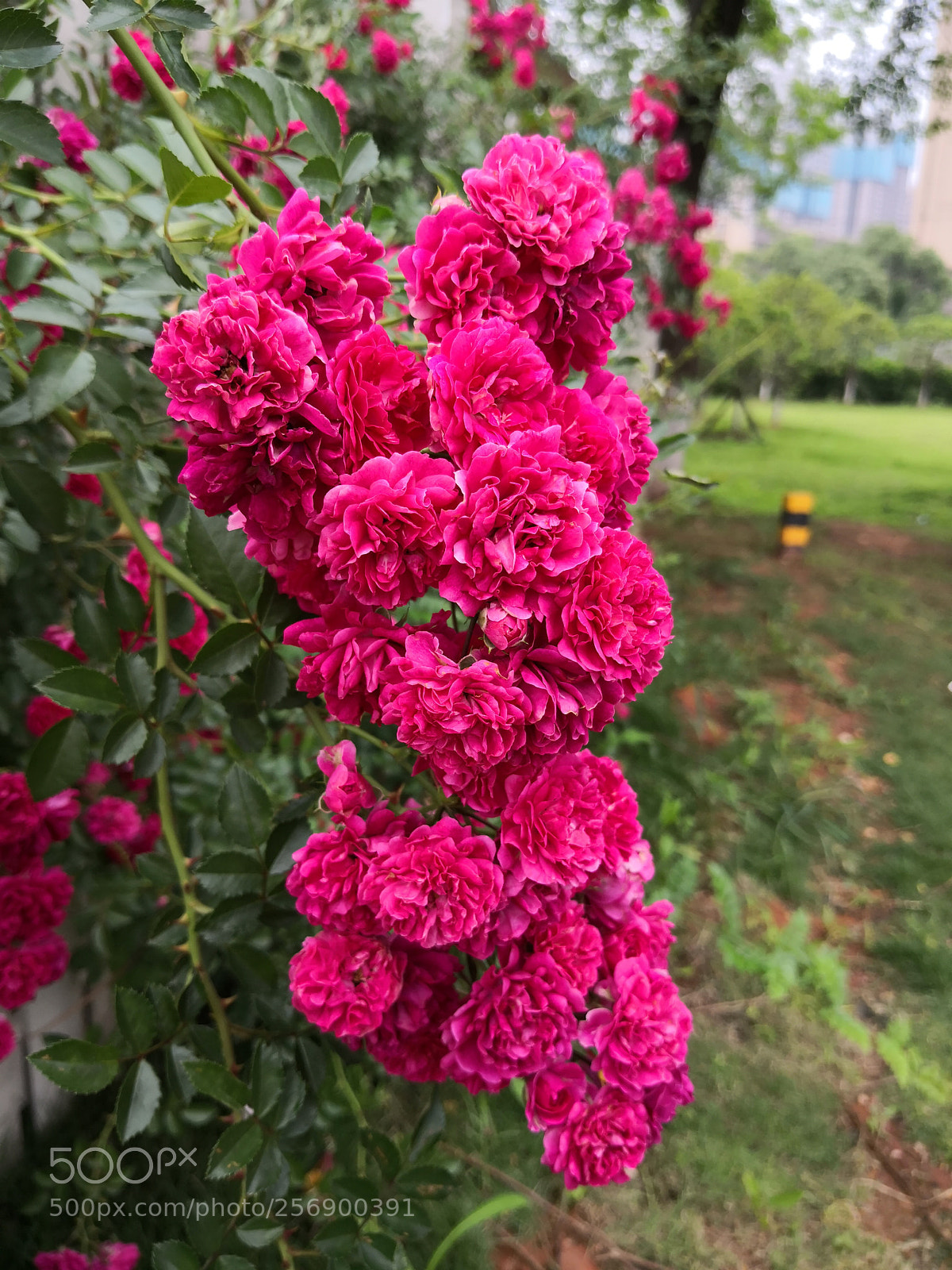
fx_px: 990
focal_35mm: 27
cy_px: 635
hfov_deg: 51.4
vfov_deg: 65.3
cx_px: 476
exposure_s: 1/202
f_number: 1.6
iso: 50
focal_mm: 3.95
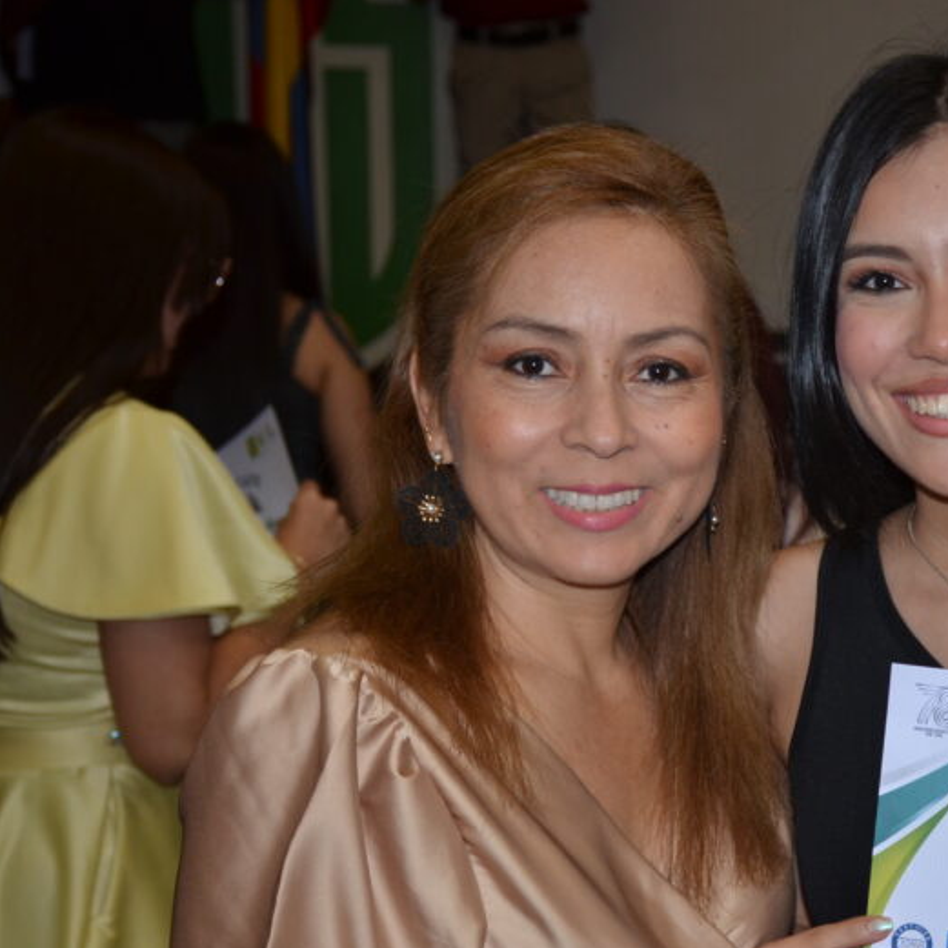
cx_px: 813
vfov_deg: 17.4
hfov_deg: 17.2
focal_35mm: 100
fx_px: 3098
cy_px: 613
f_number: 4.5
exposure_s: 1/60
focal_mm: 40
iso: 400
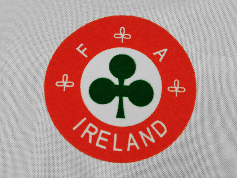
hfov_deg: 38.2
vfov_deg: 29.1
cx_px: 118
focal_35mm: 50
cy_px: 89
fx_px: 342
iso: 100
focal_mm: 5.58
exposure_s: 1/100
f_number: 1.8
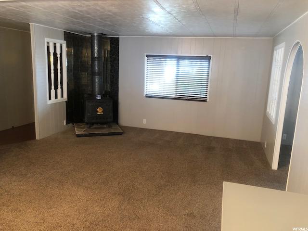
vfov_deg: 49.7
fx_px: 249
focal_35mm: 28
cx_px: 154
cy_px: 116
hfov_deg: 63.4
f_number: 1.8
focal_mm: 4
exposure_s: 1/13
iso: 100
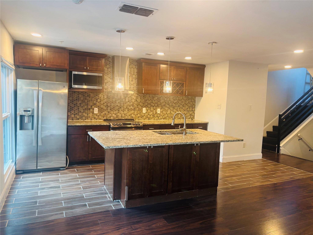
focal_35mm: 26
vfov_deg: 53.1
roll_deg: -1.3
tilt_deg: -2.8
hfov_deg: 67.3
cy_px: 118
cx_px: 156
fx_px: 235
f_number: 1.6
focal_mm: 5.96
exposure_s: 1/60
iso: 125
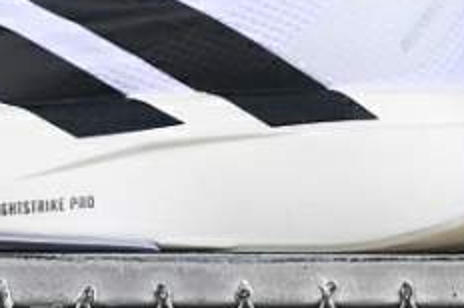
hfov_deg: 8.7
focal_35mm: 236
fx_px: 3038
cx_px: 72
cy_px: -50
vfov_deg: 5.8
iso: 160
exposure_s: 1/80
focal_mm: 50
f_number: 8
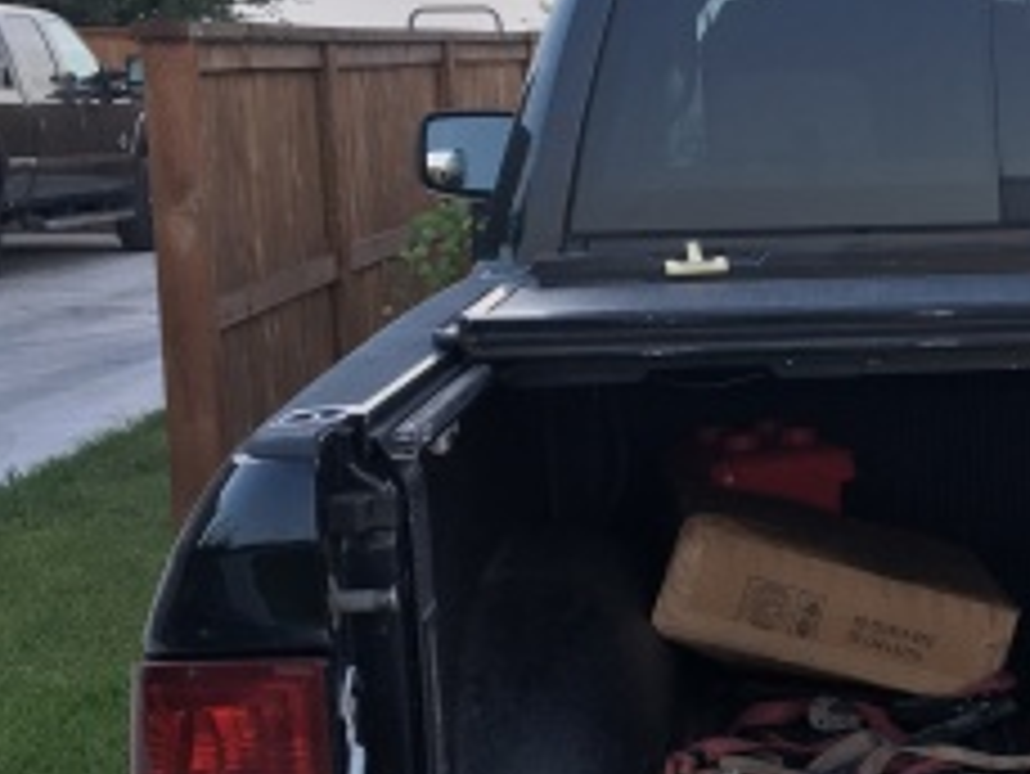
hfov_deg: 22.0
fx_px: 2411
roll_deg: +1.1
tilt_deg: -8.5
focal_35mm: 81
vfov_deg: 18.2
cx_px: 1286
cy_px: 518
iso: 32
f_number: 2.2
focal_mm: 4.15
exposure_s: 1/120
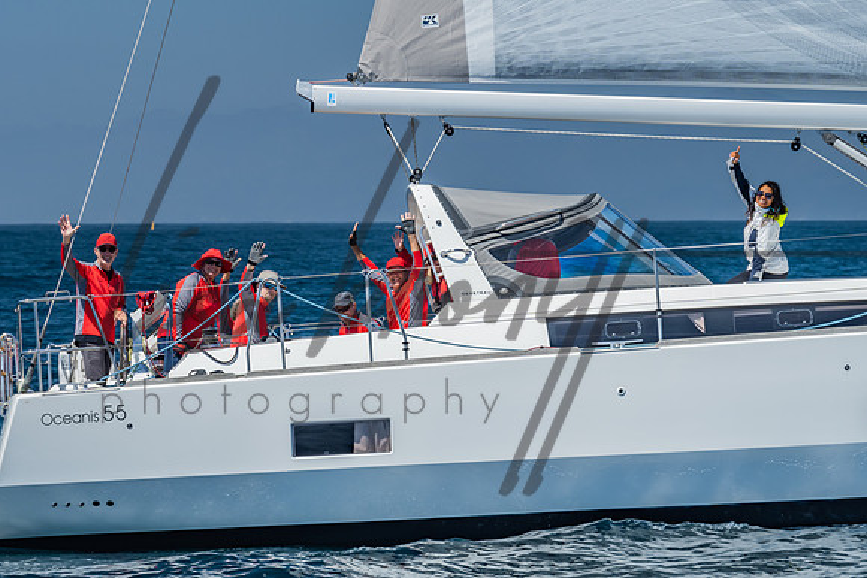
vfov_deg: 6.6
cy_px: 210
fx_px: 5017
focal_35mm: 208
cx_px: 278
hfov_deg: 9.9
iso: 160
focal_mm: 120
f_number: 6.3
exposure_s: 1/400
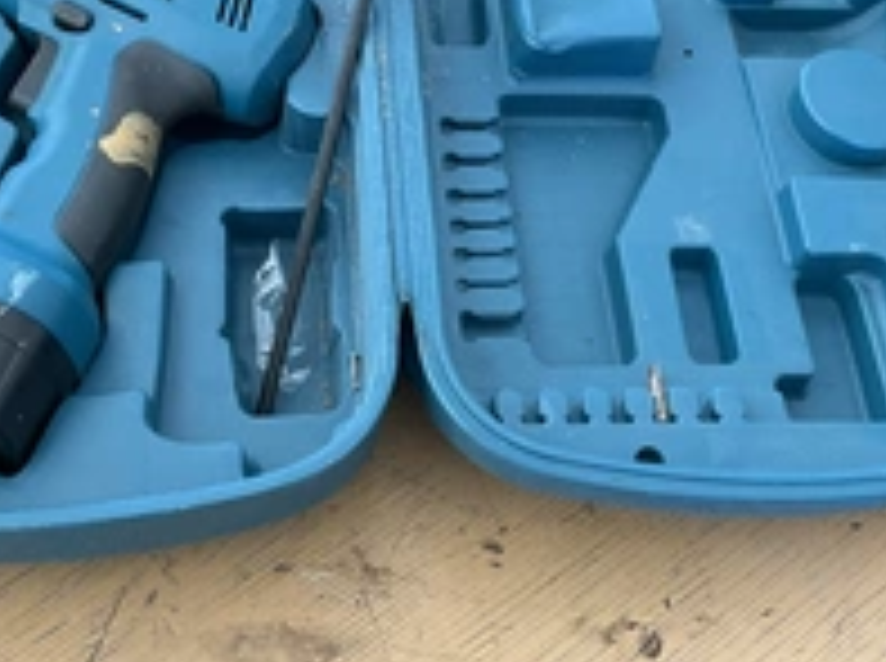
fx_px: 1507
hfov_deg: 32.7
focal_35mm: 59
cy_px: 131
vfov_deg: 24.3
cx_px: 396
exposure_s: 1/122
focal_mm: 3
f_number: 1.8
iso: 40
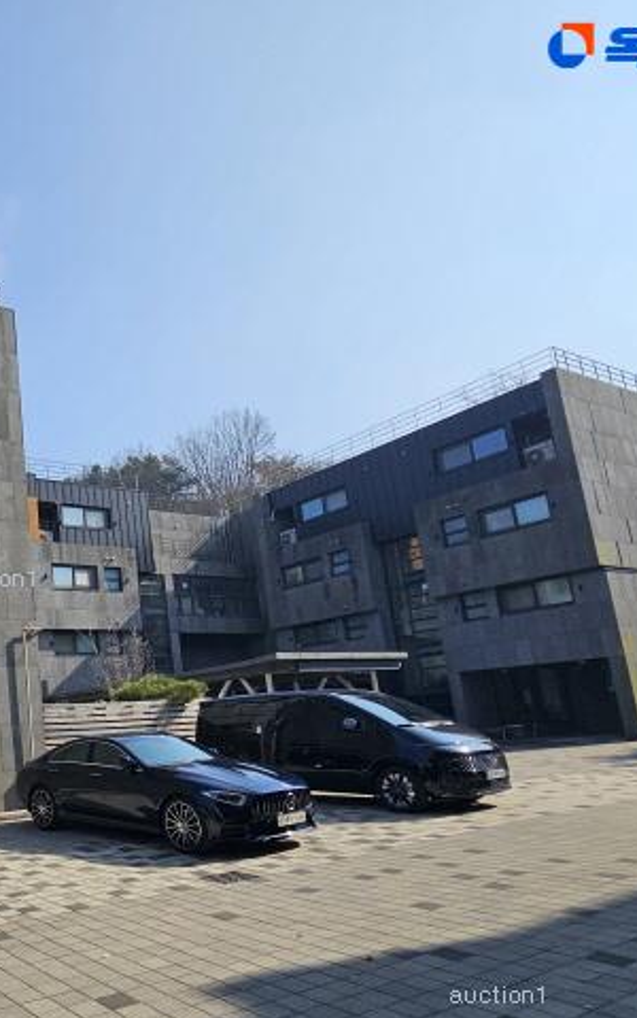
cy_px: 593
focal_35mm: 23
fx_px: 638
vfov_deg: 76.5
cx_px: -13
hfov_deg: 44.4
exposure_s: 1/2745
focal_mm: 2.2
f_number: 2.2
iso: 50
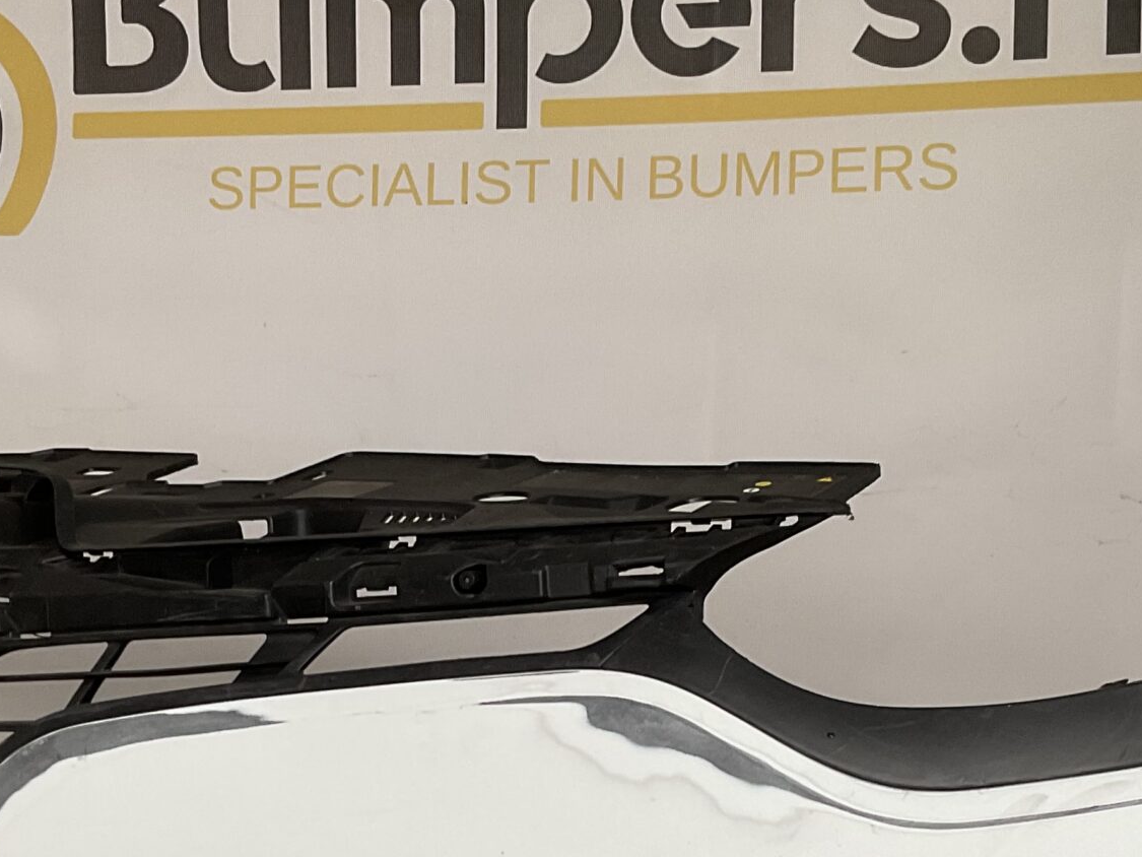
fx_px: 2178
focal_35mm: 66
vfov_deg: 21.9
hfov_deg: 29.4
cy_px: 727
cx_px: 555
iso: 50
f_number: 1.8
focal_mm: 3
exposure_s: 1/100
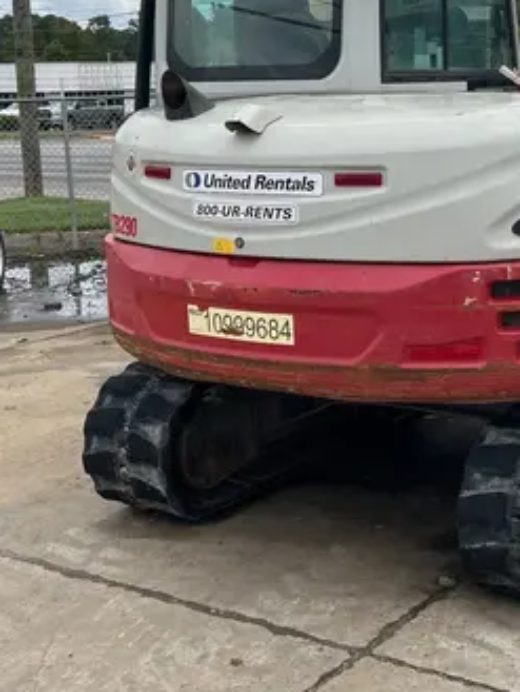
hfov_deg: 24.7
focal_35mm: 58
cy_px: 243
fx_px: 1161
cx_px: 434
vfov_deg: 33.0
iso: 50
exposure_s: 1/3745
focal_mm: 5.1
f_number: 1.6
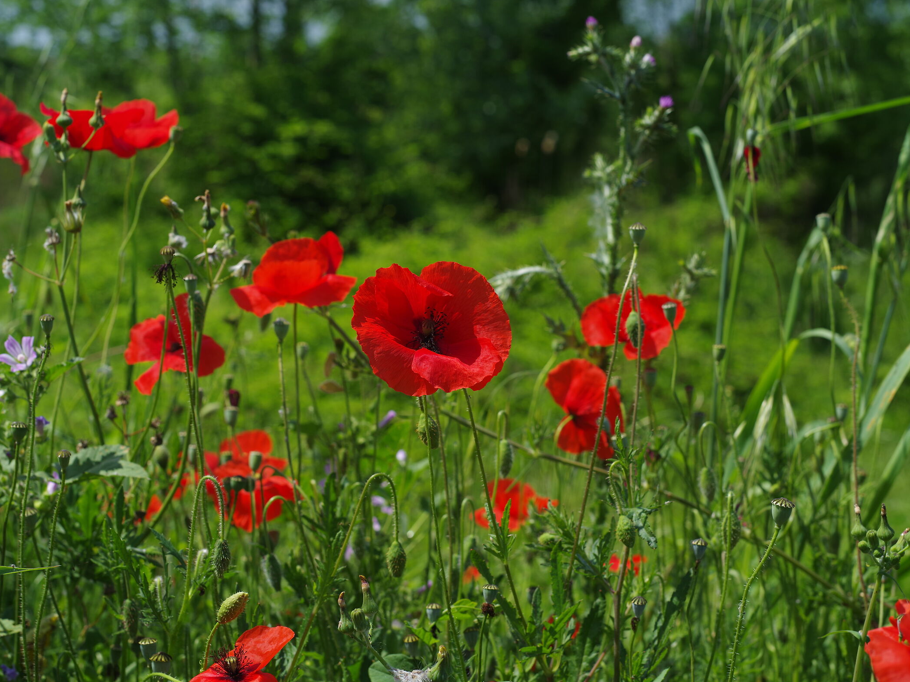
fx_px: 1446
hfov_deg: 34.9
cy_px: 347
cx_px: 413
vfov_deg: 26.6
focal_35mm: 55
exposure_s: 1/60
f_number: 7.1
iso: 100
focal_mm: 50
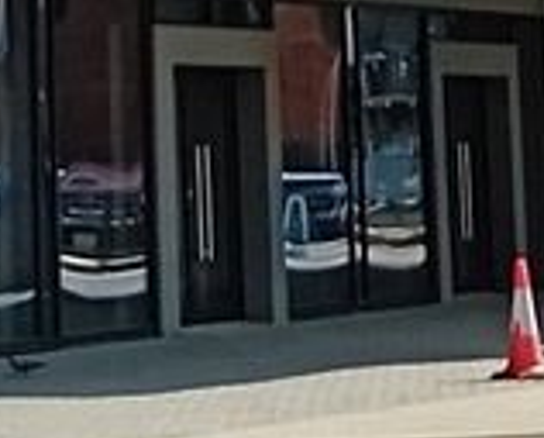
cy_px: -554
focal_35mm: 178
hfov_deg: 10.8
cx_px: 65
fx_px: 2871
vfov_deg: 8.1
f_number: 1.8
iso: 125
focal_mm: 3.98
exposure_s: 1/500
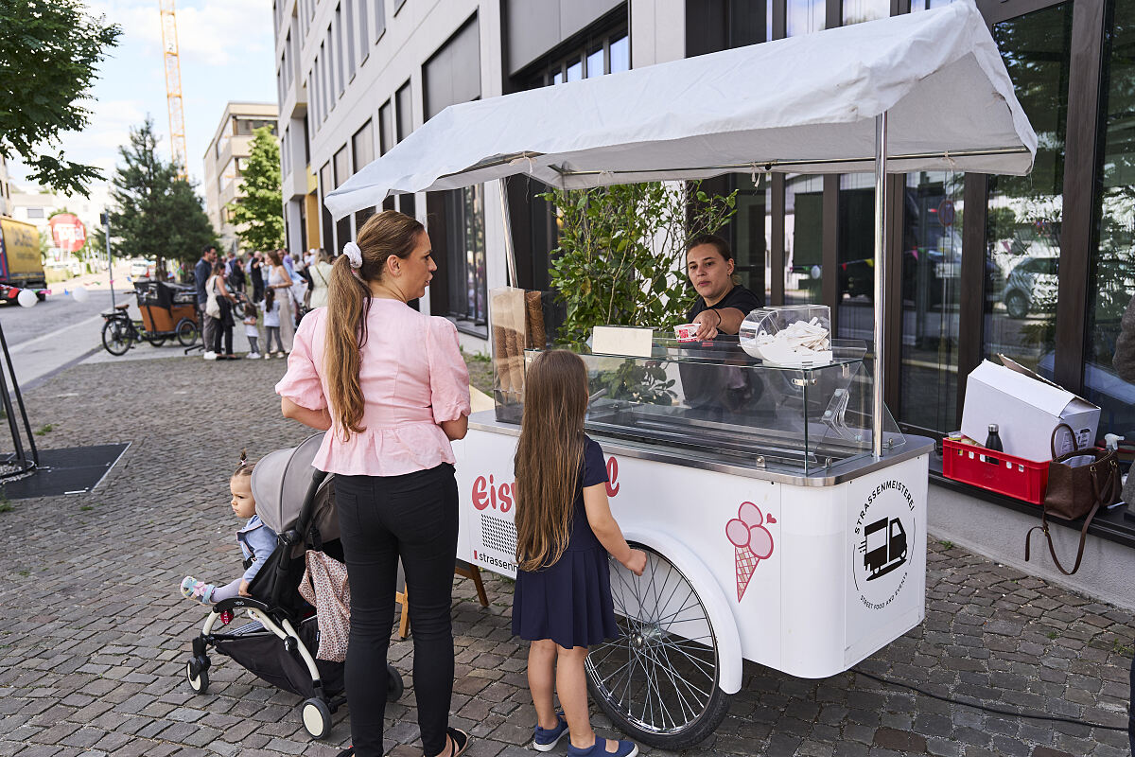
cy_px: 378
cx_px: 568
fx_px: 914
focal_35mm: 29
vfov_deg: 45.0
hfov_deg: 63.7
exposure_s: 1/1250
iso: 250
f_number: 2.8
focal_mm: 29
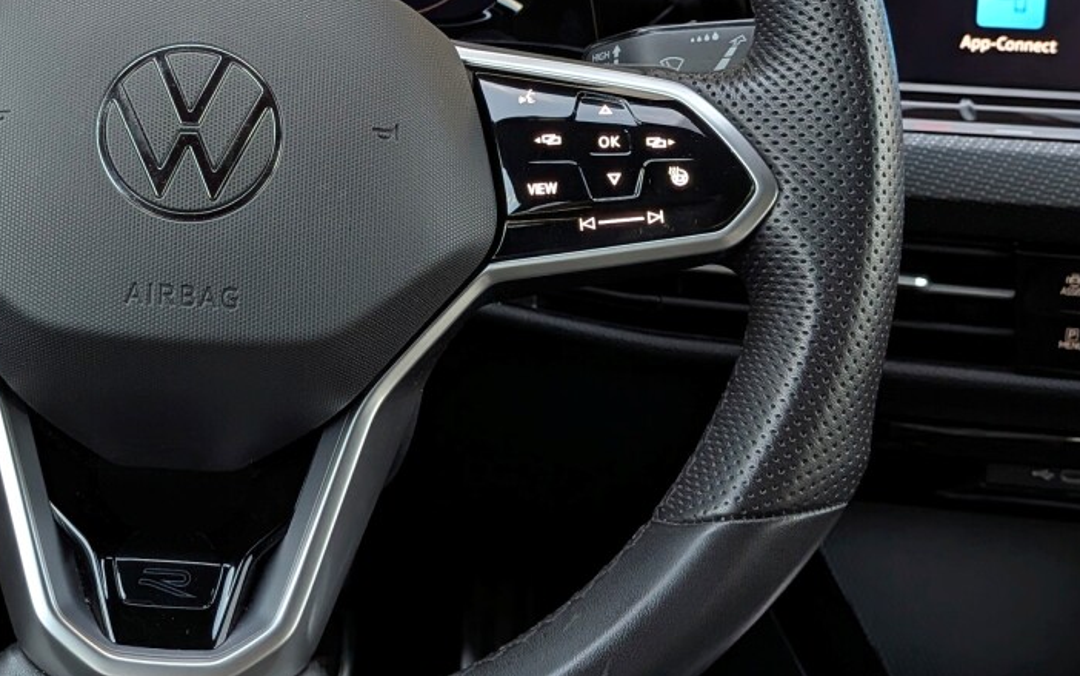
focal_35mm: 58
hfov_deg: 33.4
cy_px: 57
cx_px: 125
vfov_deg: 21.8
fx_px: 1707
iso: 131
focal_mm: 4.53
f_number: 1.7
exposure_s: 1/90
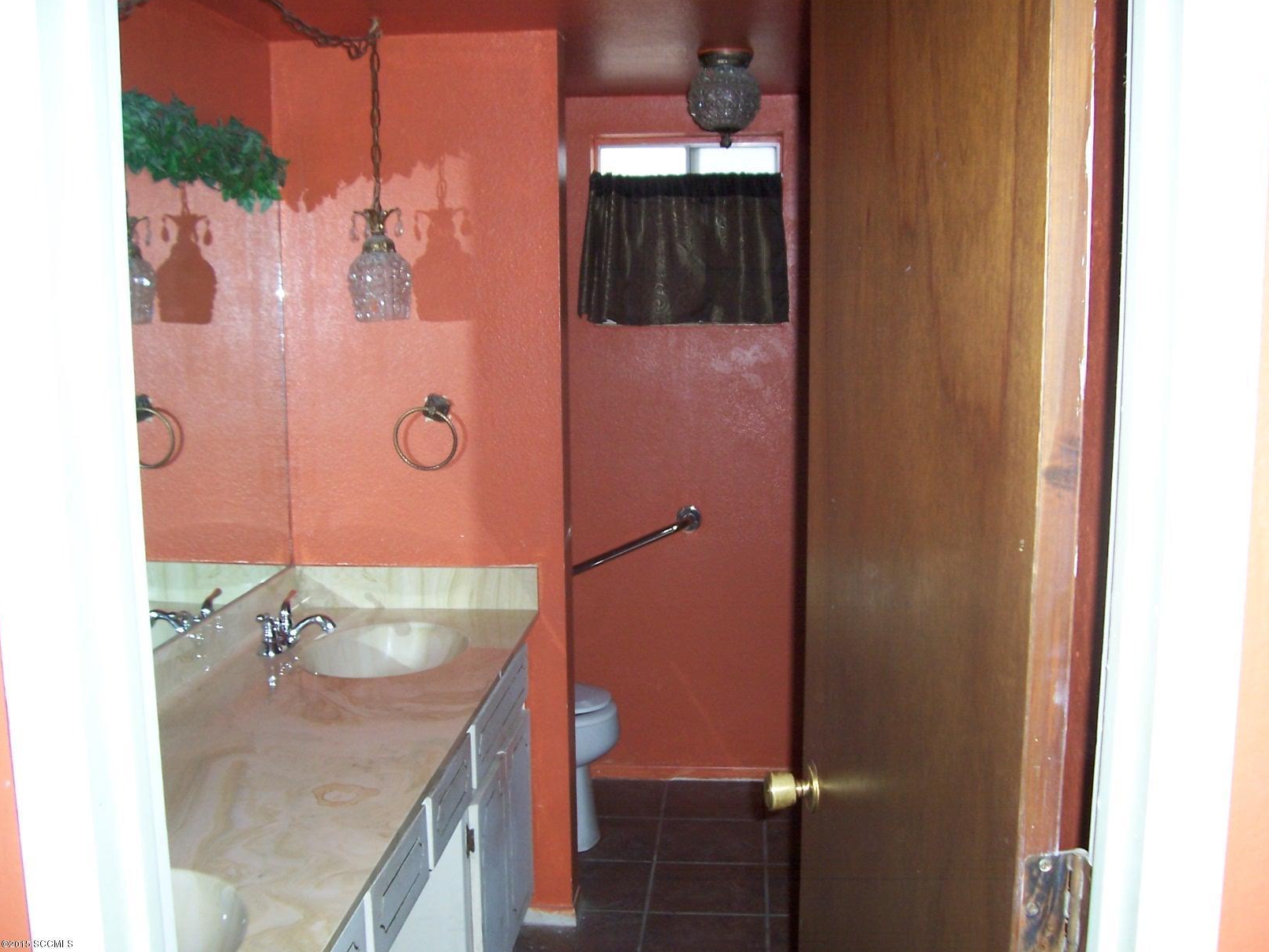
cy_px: 487
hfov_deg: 52.6
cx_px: 651
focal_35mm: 35
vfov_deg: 40.7
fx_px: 1283
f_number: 2.7
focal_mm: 5.6
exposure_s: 1/60
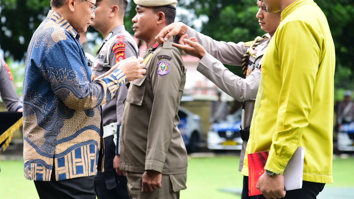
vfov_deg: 7.4
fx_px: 1549
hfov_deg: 13.0
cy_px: 88
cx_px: 123
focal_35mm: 165
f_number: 4.5
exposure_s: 1/125
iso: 640
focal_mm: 120
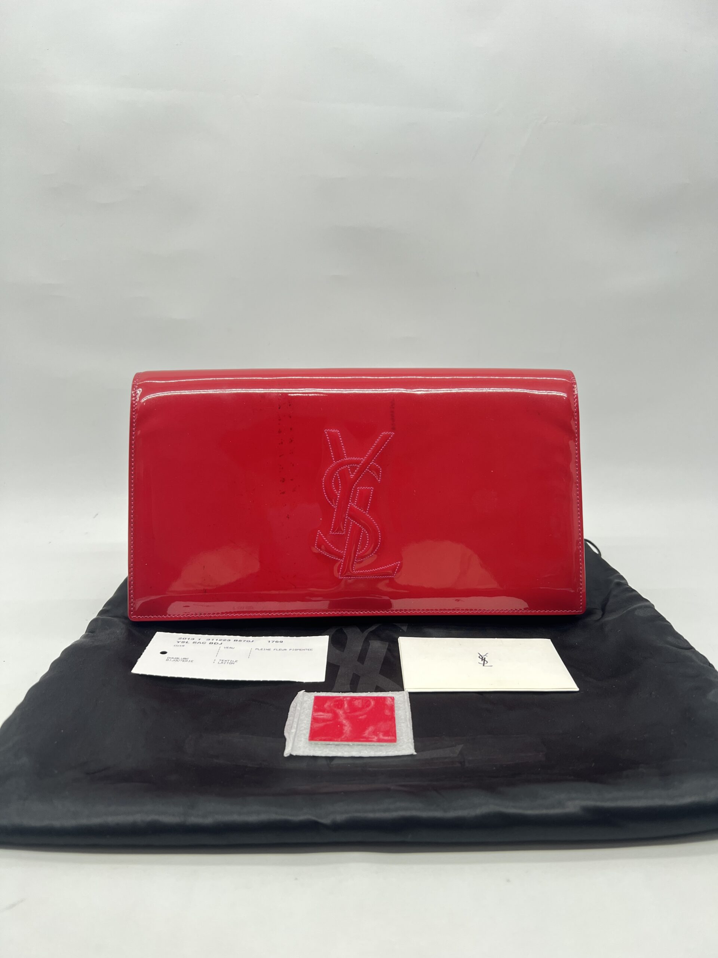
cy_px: 479
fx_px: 719
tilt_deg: -12.5
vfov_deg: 67.3
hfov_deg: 53.1
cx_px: 359
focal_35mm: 26
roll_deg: -0.1
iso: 50
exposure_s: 1/100
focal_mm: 5.7
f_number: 1.5
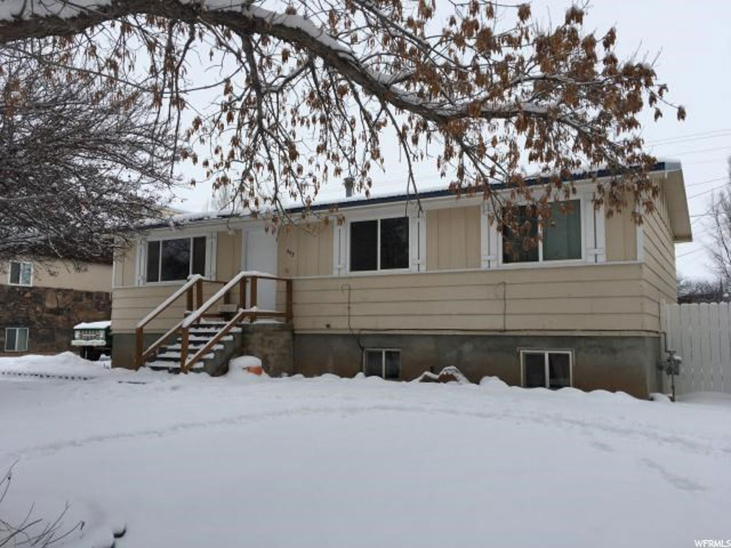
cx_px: 366
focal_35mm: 29
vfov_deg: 48.2
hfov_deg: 61.7
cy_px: 274
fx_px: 612
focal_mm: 4.15
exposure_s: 1/161
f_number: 2.2
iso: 25
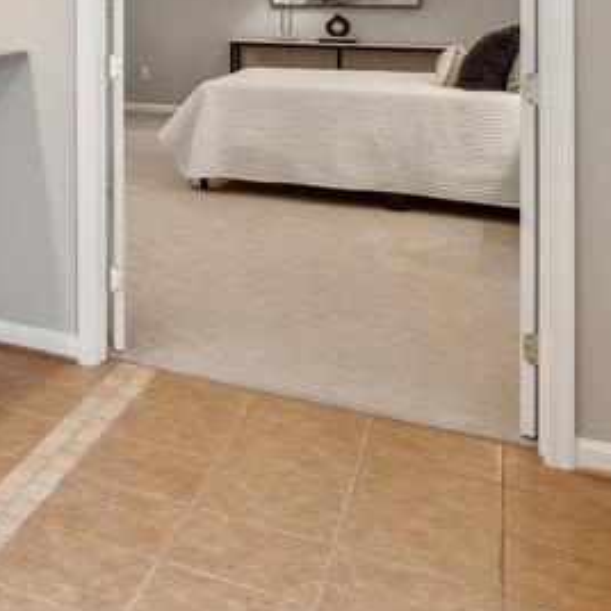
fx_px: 1038
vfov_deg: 30.4
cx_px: -301
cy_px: -6
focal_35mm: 52
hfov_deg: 25.1
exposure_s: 1/6
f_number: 8
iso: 200
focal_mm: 16
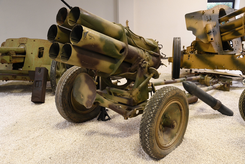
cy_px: 82
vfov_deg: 35.9
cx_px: 122
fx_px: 252
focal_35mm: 37
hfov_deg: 51.9
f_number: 4
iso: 800
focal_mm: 25
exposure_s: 1/60
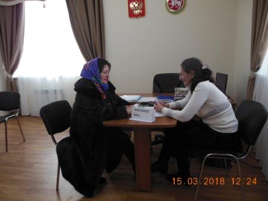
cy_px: 100
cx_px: 134
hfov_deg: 69.4
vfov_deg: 54.9
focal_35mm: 25
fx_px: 194
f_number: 3.2
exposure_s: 1/125
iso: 125
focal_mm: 4.5
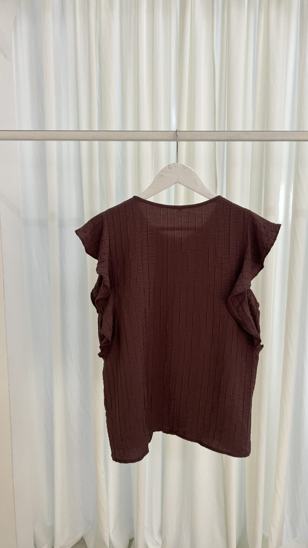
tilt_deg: -8.4
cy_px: 273
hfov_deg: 40.1
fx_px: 421
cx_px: 174
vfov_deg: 66.1
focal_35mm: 29
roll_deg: +0.0
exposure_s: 1/100
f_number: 1.5
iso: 125
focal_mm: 5.7
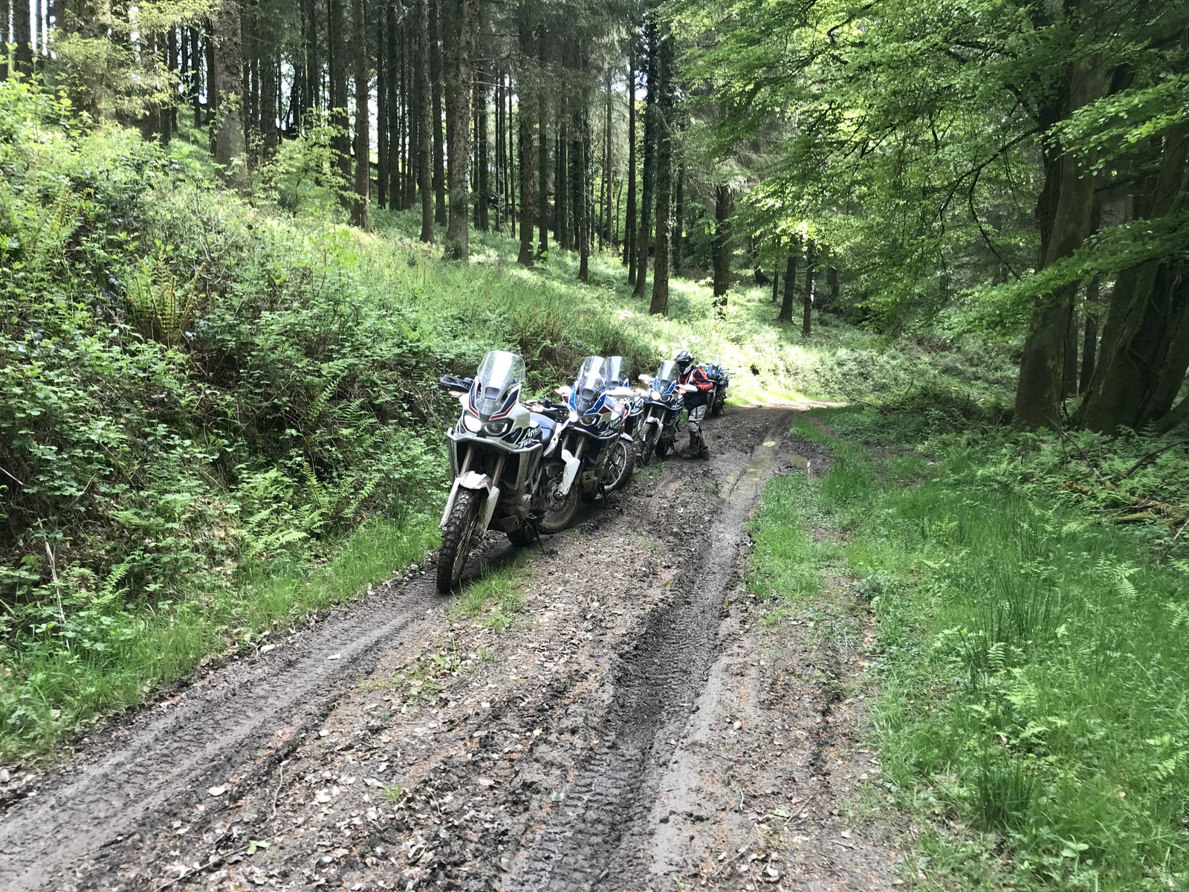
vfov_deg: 49.7
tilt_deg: -2.7
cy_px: 446
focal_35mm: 28
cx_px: 594
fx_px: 962
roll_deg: -0.2
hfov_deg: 63.4
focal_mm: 3.99
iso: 20
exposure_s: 1/110
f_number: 1.8
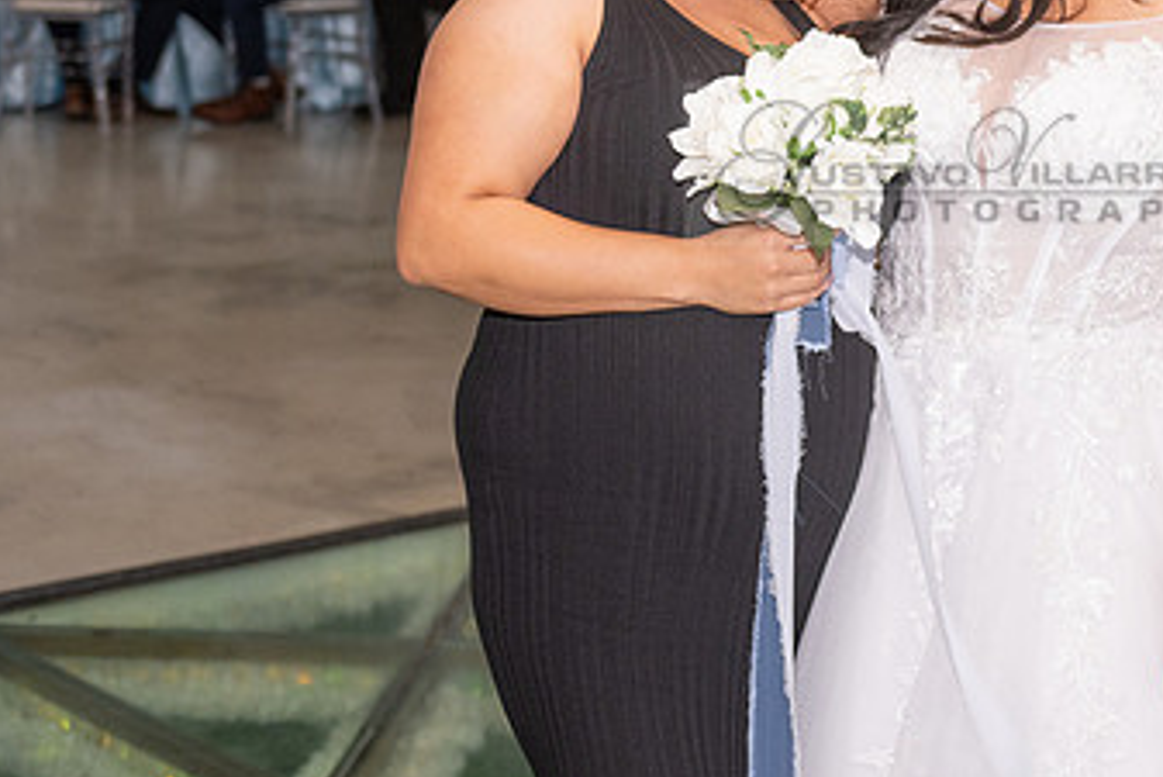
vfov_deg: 14.4
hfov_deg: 21.2
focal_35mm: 94
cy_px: 73
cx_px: 1028
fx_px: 3038
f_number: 3.2
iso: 1000
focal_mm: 42
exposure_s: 1/160
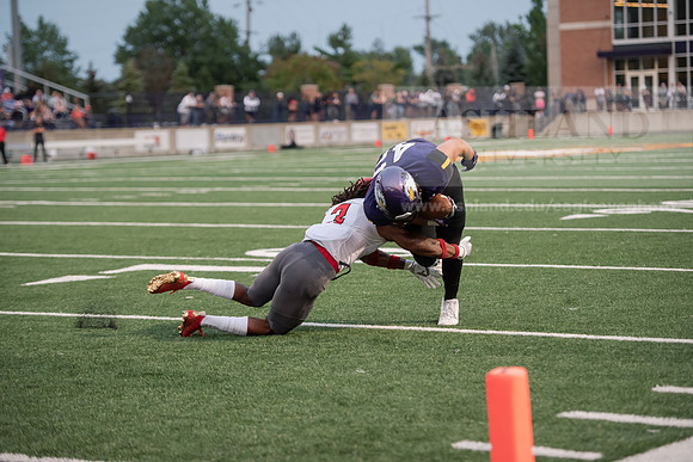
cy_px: 231
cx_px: 346
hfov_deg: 17.6
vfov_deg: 11.8
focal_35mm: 116
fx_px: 2233
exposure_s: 1/800
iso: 2000
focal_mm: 116
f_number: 2.8
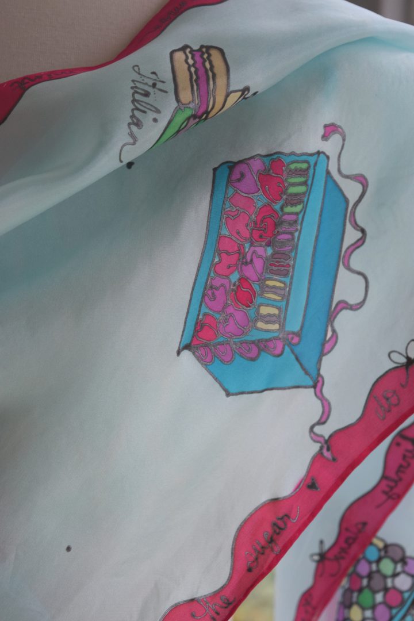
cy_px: 310
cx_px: 207
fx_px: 1345
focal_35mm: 78
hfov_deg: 17.5
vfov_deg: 26.0
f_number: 5.6
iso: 1000
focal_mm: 52
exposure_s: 1/60
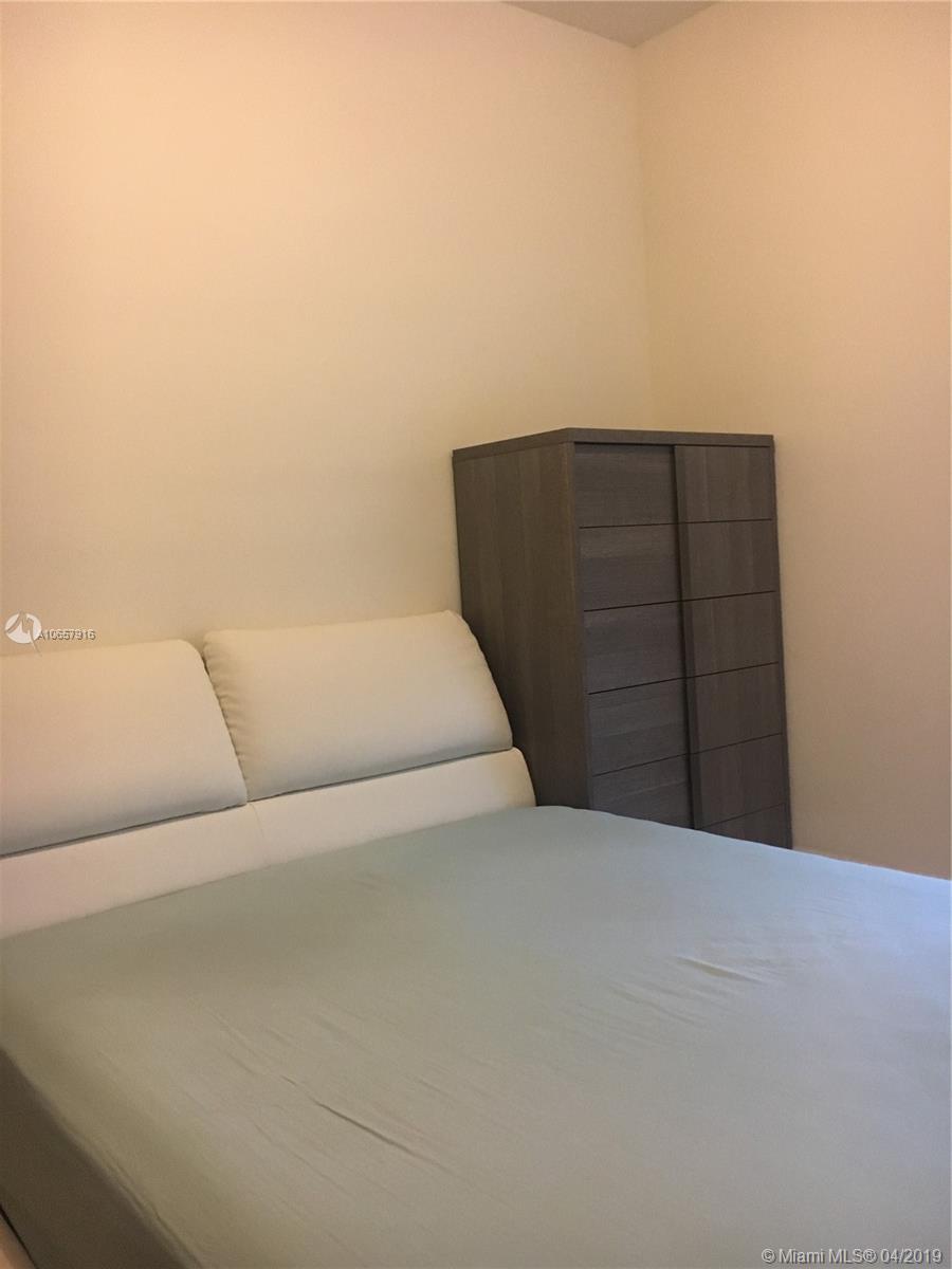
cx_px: 476
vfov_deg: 61.7
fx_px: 1063
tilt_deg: -3.9
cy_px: 634
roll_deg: +3.4
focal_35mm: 29
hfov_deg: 48.2
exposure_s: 1/30
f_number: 2.2
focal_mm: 4.15
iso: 200
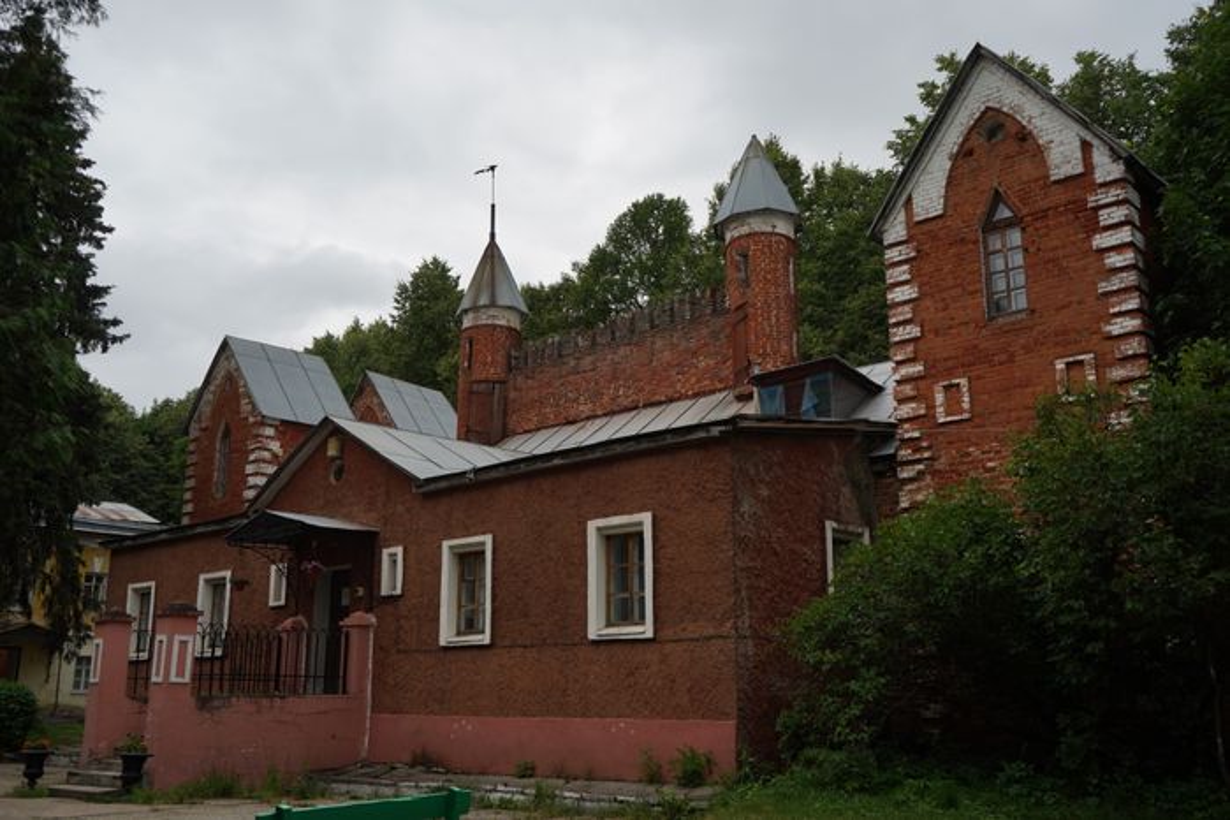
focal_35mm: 32
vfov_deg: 41.1
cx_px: 615
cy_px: 410
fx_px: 1093
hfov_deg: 58.7
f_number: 4
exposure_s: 1/60
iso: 100
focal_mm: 32
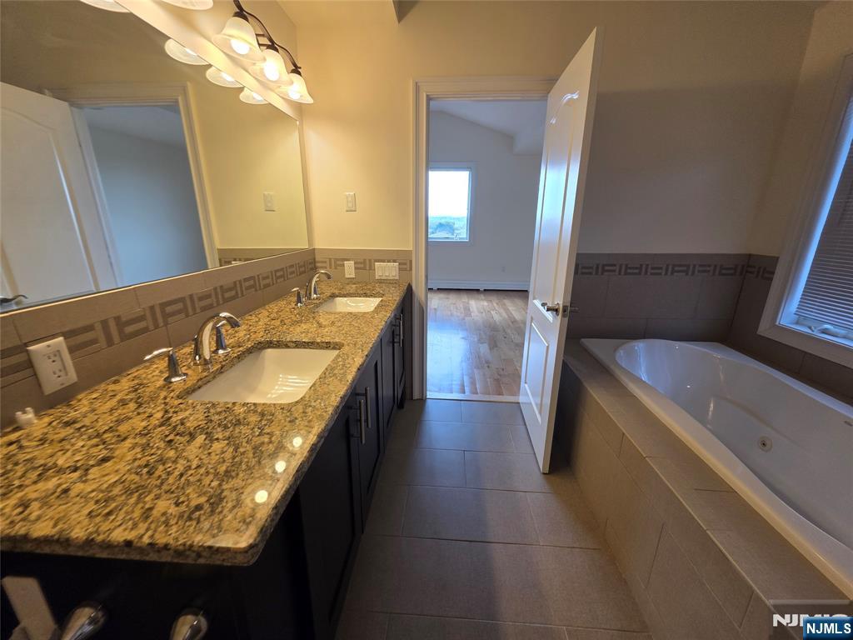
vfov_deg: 89.9
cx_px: 426
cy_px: 320
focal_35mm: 13
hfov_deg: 106.2
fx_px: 320
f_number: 1.9
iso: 64
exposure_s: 1/120
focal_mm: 2.2
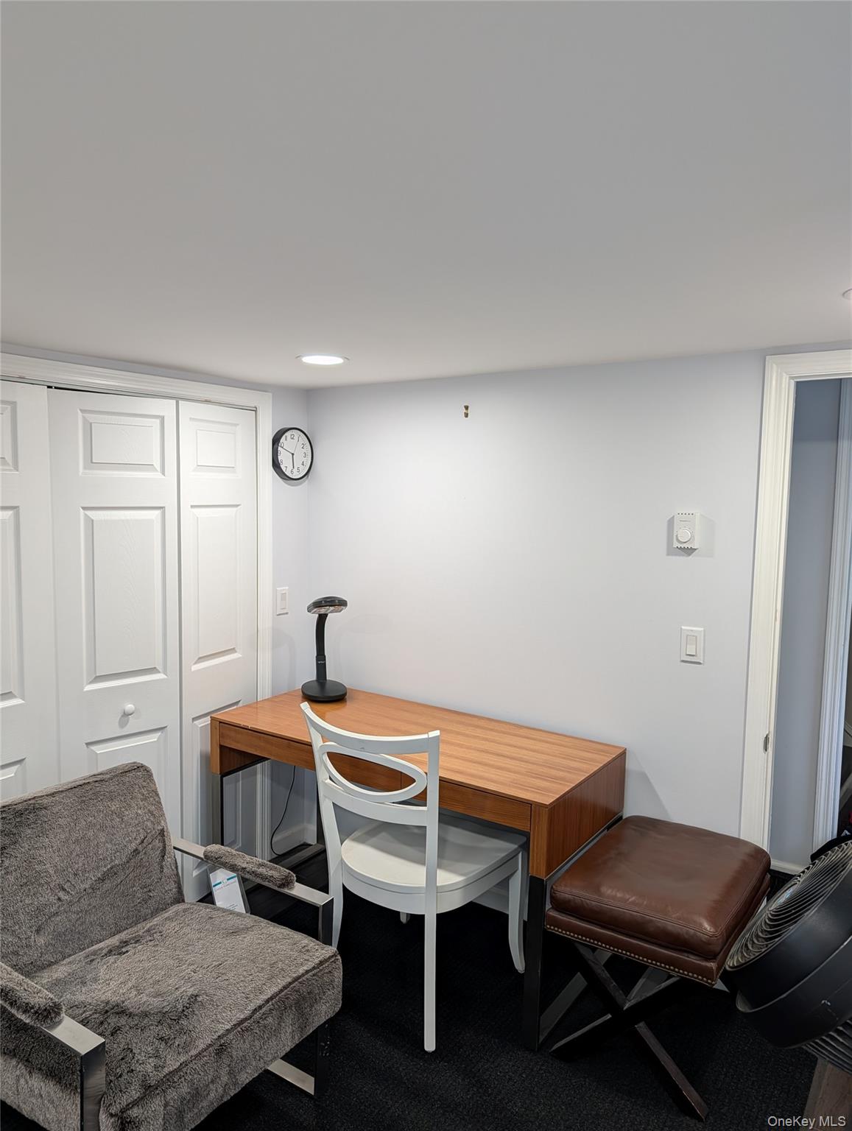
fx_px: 785
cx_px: 426
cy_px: 566
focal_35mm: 24
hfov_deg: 56.9
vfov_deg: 71.5
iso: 31
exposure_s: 1/120
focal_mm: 6.9
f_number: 1.68
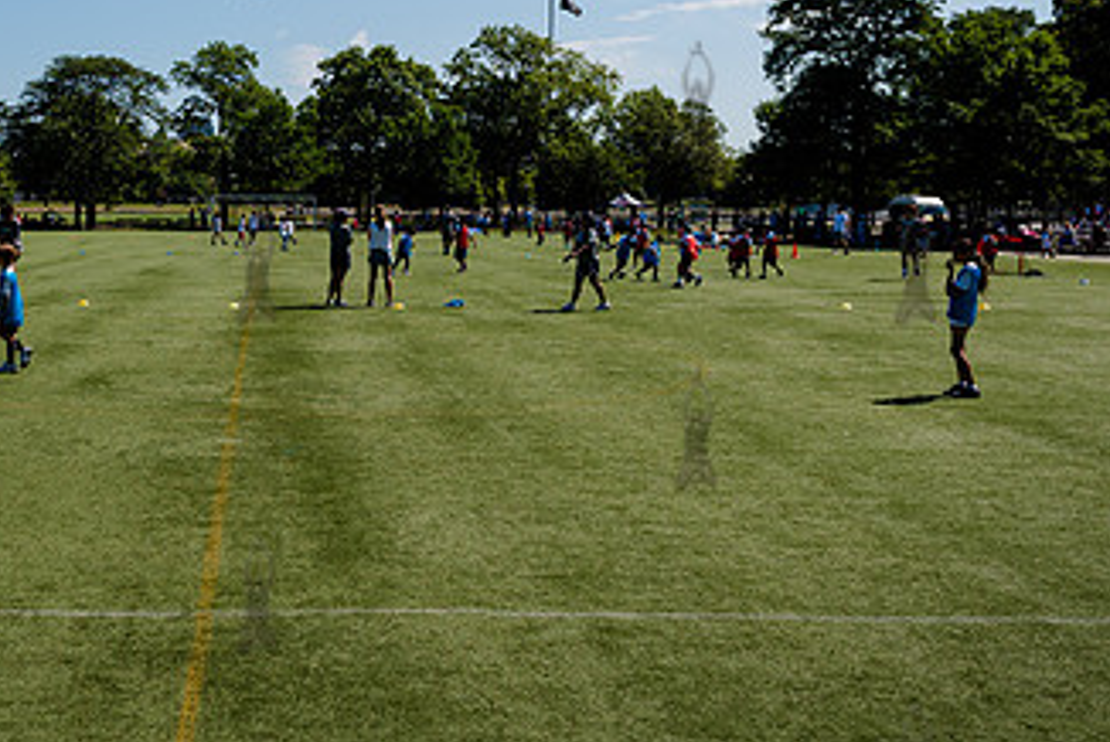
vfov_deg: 31.1
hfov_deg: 43.7
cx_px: 255
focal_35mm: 43
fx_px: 1327
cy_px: 264
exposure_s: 1/2000
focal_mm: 24
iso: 200
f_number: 4
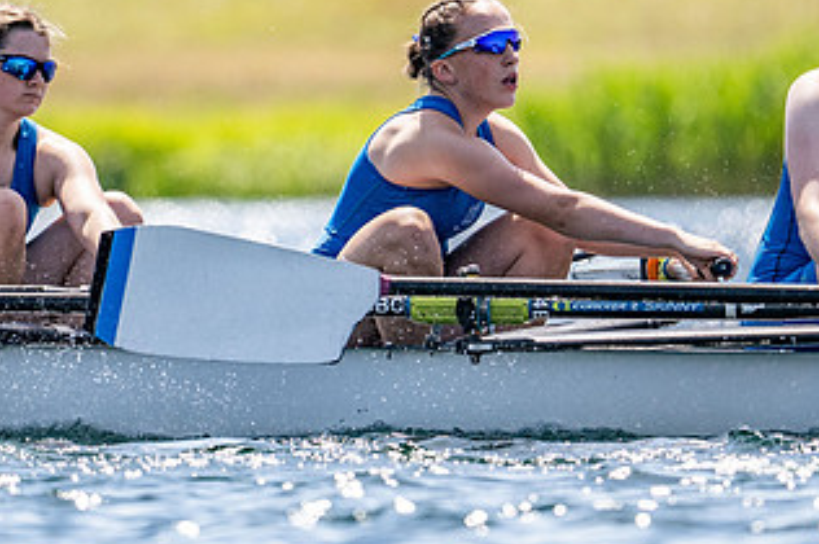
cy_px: 171
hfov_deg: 1.9
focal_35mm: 1103
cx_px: 454
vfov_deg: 1.2
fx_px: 25067
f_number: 4.5
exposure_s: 1/2500
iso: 250
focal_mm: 400
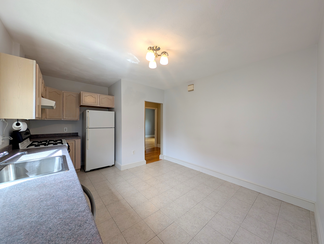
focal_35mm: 12
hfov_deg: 110.5
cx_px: 162
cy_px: 122
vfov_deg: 94.6
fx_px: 112
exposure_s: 1/60
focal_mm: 2.23
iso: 46
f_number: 1.95
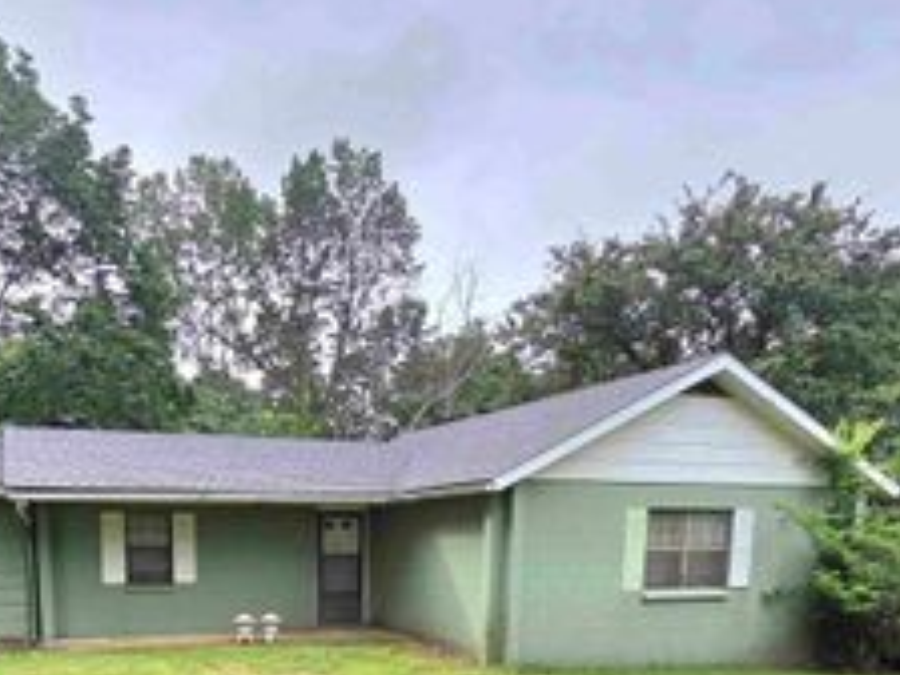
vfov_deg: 41.9
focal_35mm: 29
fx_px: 754
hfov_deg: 60.2
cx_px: 301
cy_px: 673
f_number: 2.2
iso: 50
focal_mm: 2.2
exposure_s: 1/1250
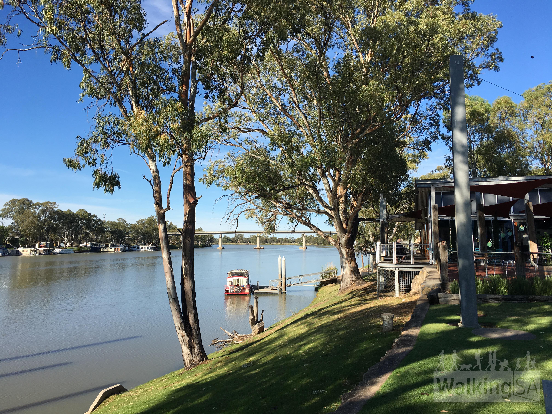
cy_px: 207
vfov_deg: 48.2
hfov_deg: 61.7
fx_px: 462
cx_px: 276
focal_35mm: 29
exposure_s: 1/1350
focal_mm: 4.15
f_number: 2.2
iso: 25
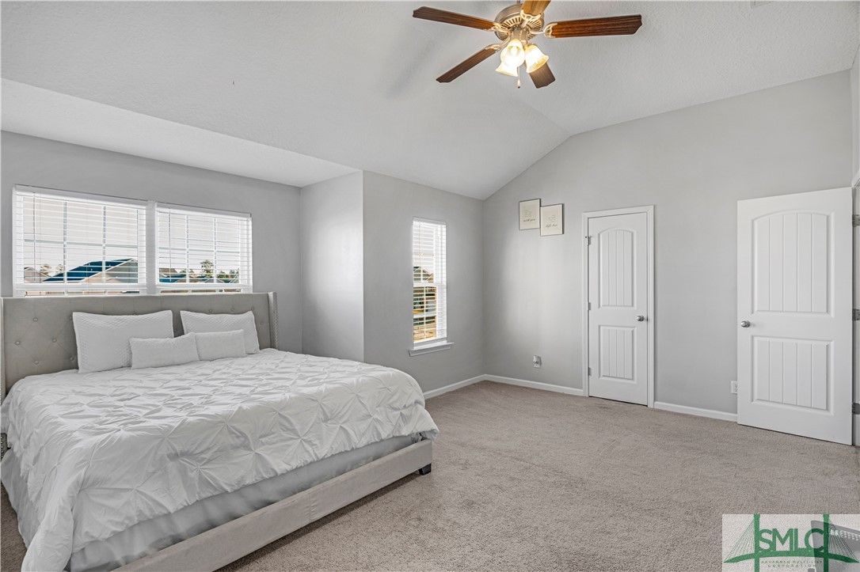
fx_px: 394
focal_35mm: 16
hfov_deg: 95.0
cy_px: 286
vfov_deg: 72.0
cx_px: 430
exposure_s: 1.3
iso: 100
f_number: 7.1
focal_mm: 11
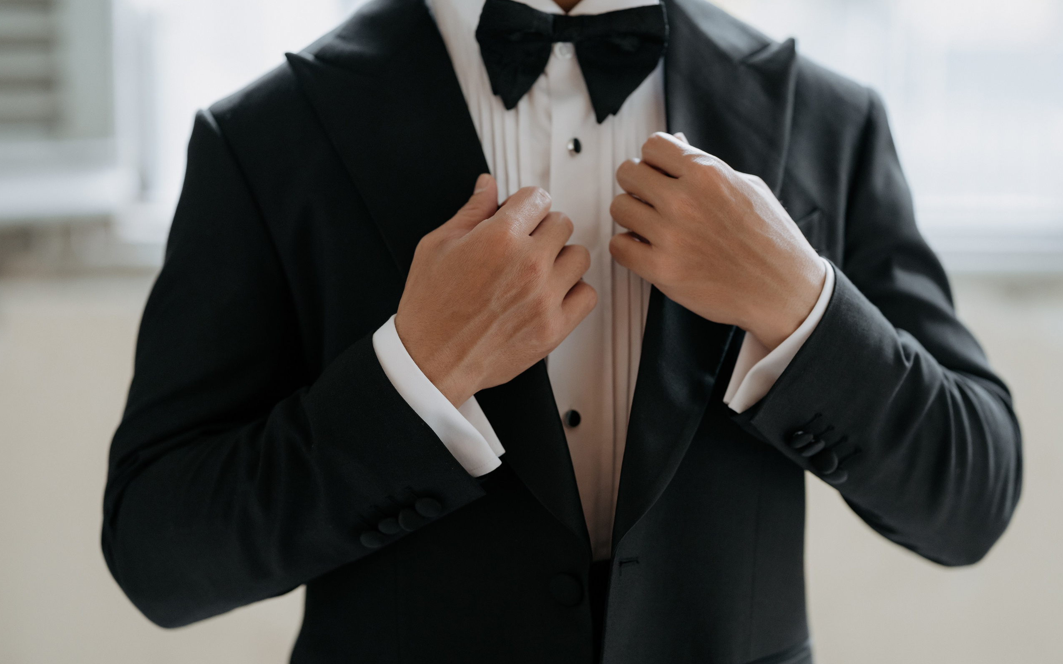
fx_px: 2520
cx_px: 530
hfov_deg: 23.8
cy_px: 332
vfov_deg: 15.0
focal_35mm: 87
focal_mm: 85
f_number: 1.8
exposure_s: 1/250
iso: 1000
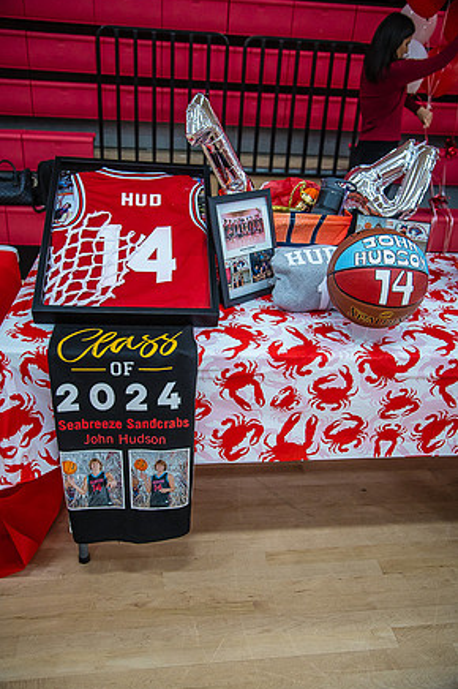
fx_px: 612
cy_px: 346
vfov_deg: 58.8
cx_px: 223
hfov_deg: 41.1
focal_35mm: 32
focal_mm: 31
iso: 2000
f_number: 4
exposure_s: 1/320
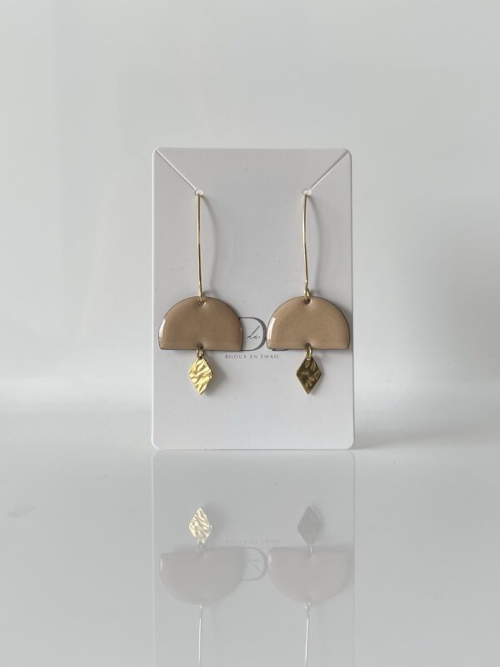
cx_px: 250
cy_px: 334
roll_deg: +0.6
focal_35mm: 25
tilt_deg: -1.0
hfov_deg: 54.9
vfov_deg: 69.4
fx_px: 481
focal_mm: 5.1
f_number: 1.6
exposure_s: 1/363
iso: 32
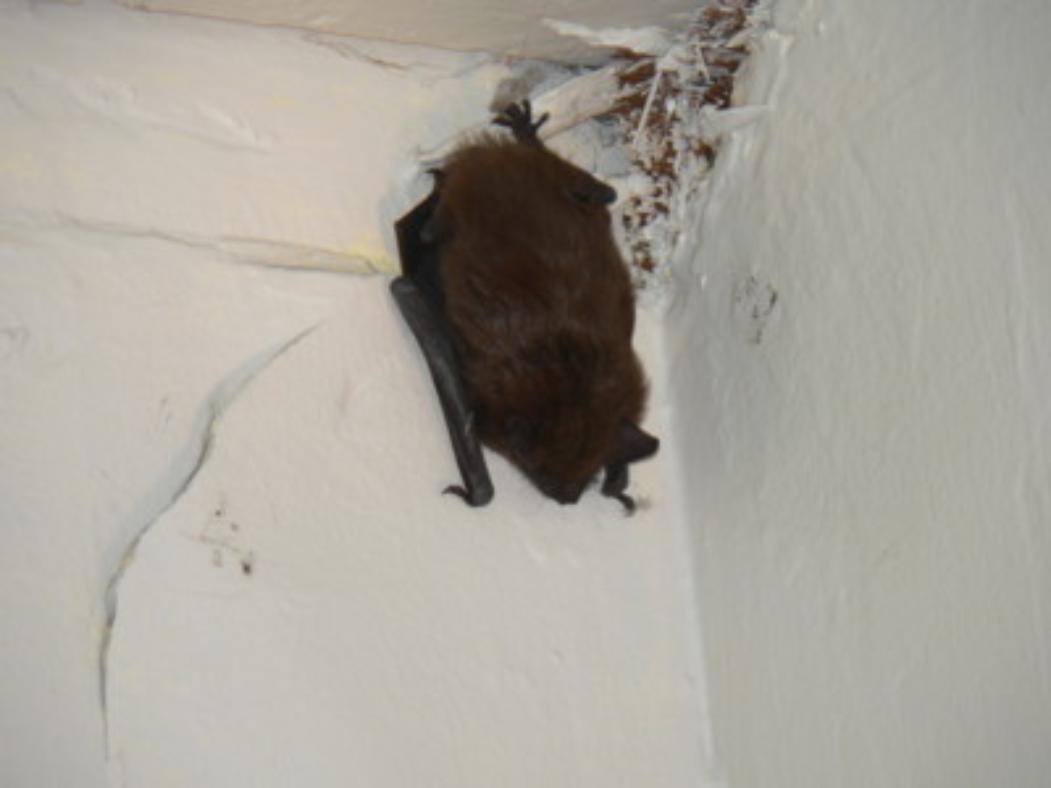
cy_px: 394
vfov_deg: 4.5
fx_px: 10050
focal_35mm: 331
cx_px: 526
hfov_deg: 6.0
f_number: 3.3
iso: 100
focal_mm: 55.2
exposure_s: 1/60
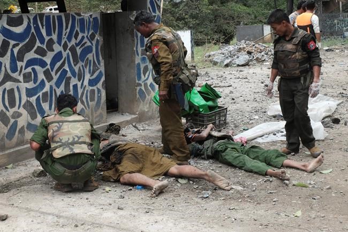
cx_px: 174
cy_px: 116
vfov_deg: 23.4
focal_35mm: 58
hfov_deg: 34.5
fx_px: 560
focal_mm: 38.7
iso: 800
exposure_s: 1/125
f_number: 11
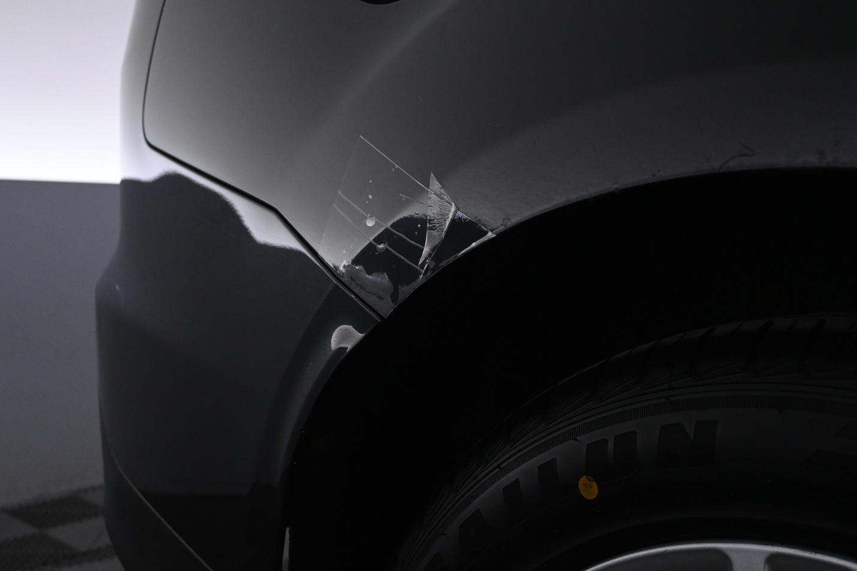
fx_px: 976
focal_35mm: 41
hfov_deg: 47.4
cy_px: 251
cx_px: 438
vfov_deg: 32.6
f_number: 4.5
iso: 1600
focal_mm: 24
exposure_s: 1/80
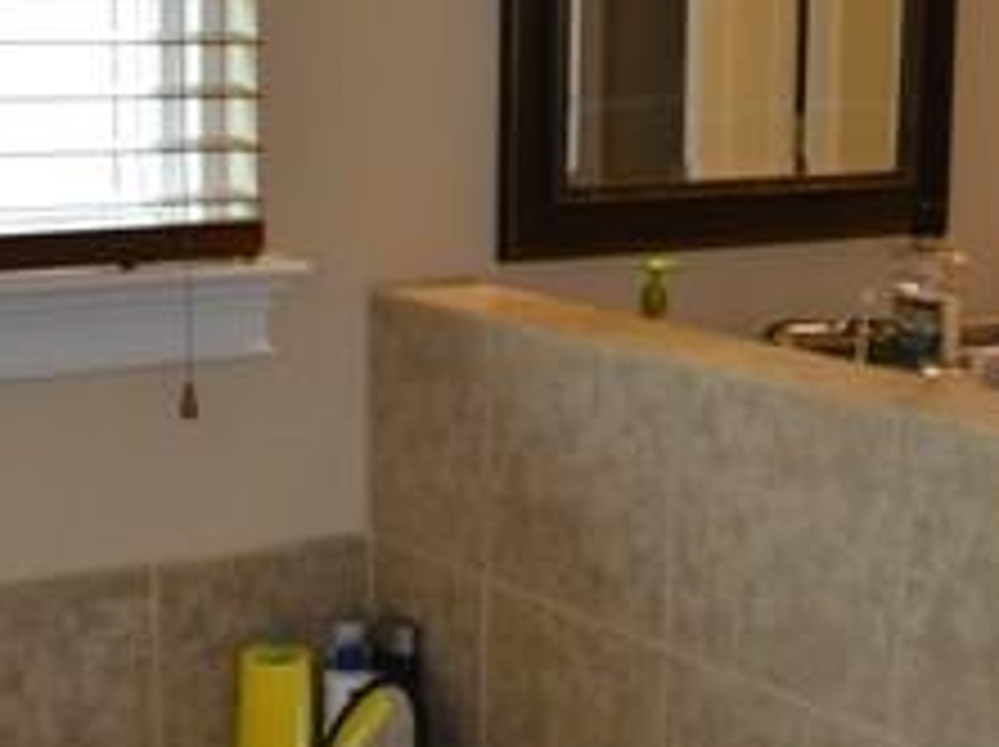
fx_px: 2162
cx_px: 558
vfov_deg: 19.6
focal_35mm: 75
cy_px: 263
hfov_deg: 26.0
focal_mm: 18
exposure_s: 1/100
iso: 400
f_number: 4
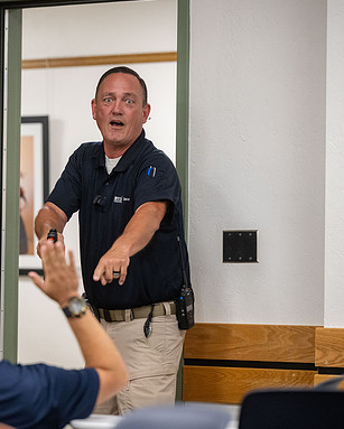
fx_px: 2619
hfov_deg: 7.5
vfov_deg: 9.4
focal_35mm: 206
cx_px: 109
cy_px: 216
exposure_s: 1/500
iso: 3200
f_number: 2.8
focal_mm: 145
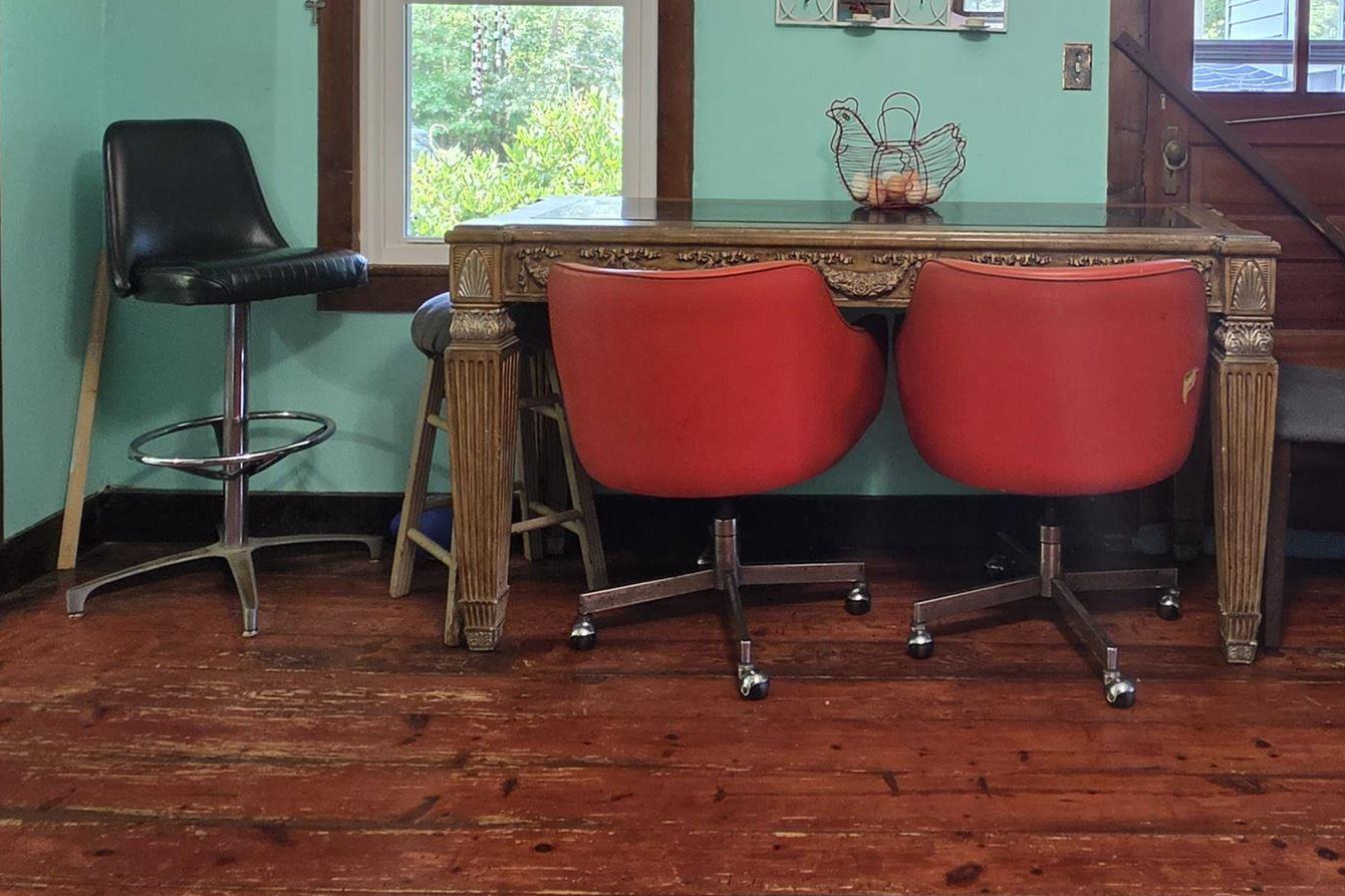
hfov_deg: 58.3
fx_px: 1158
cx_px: 946
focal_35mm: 31
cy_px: 127
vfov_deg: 39.9
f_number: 1.9
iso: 250
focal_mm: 2.2
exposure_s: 1/60
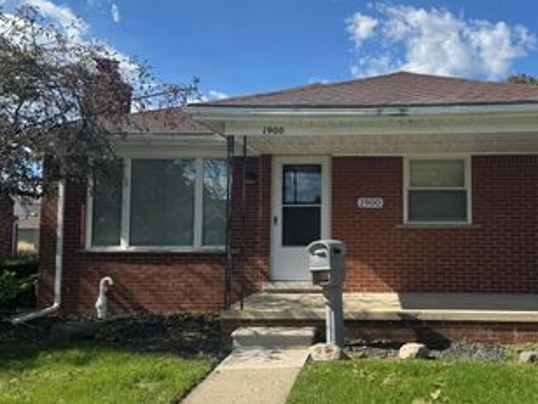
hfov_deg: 47.3
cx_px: 346
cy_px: 192
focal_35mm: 39
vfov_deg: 36.8
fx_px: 606
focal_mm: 6.76
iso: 80
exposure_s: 1/3802
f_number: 1.78
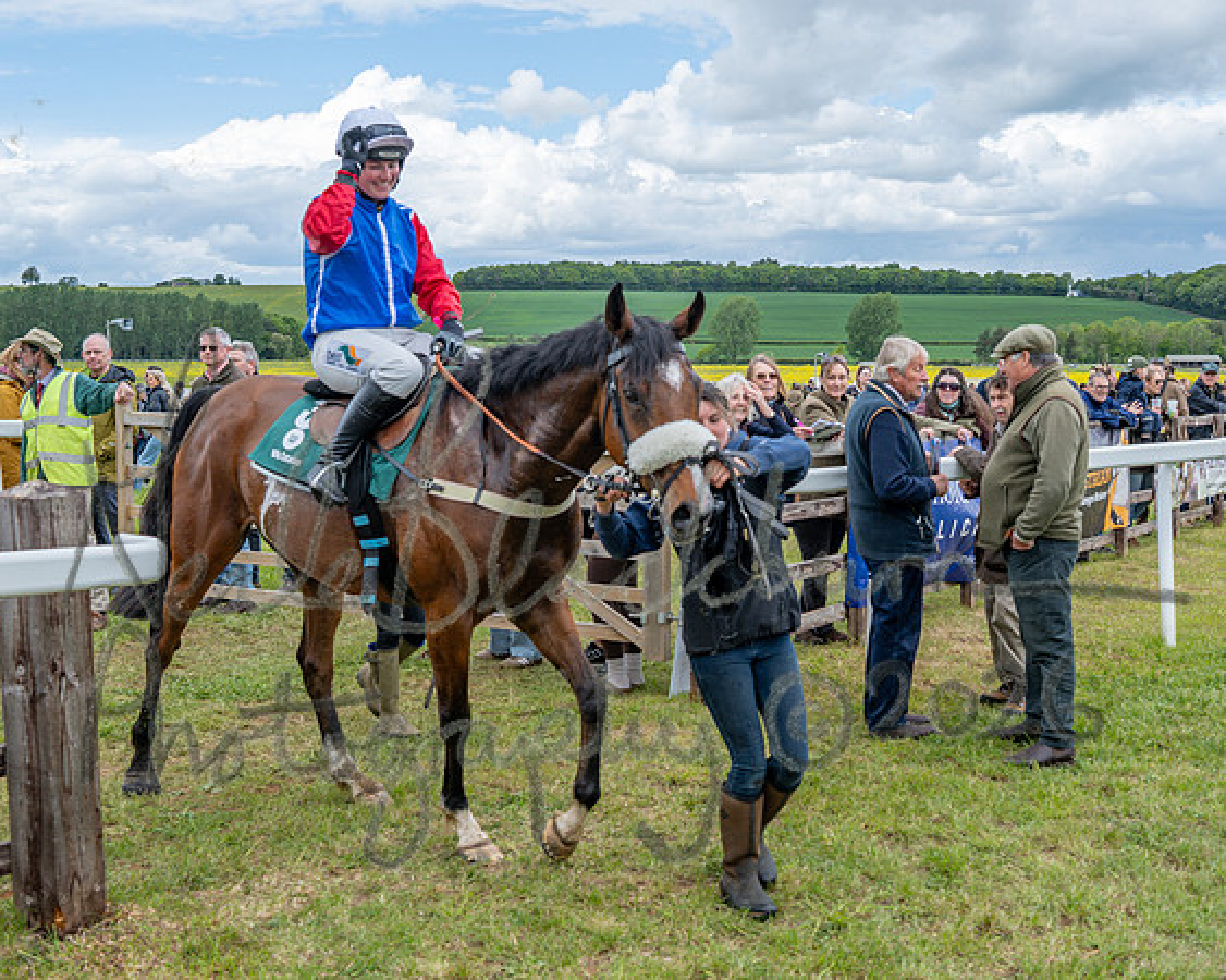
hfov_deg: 40.3
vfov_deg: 32.7
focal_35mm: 46
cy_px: 491
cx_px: 659
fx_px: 1670
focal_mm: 35
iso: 200
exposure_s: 1/640
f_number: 5
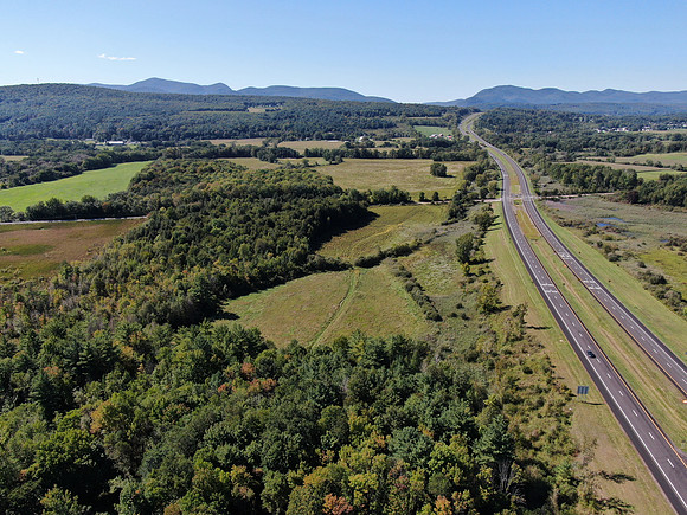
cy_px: 258
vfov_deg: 56.8
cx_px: 344
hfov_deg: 71.6
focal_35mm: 24
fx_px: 476
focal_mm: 4.39
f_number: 2.8
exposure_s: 1/1250
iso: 110
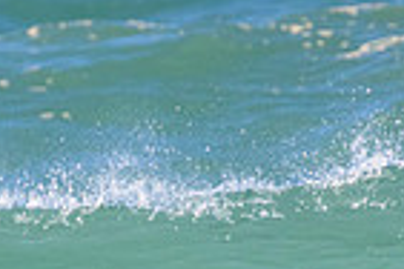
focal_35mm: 3285
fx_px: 36862
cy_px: 499
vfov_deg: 0.4
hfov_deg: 0.6
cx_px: 52
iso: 2500
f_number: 11
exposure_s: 1/2000
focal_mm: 800
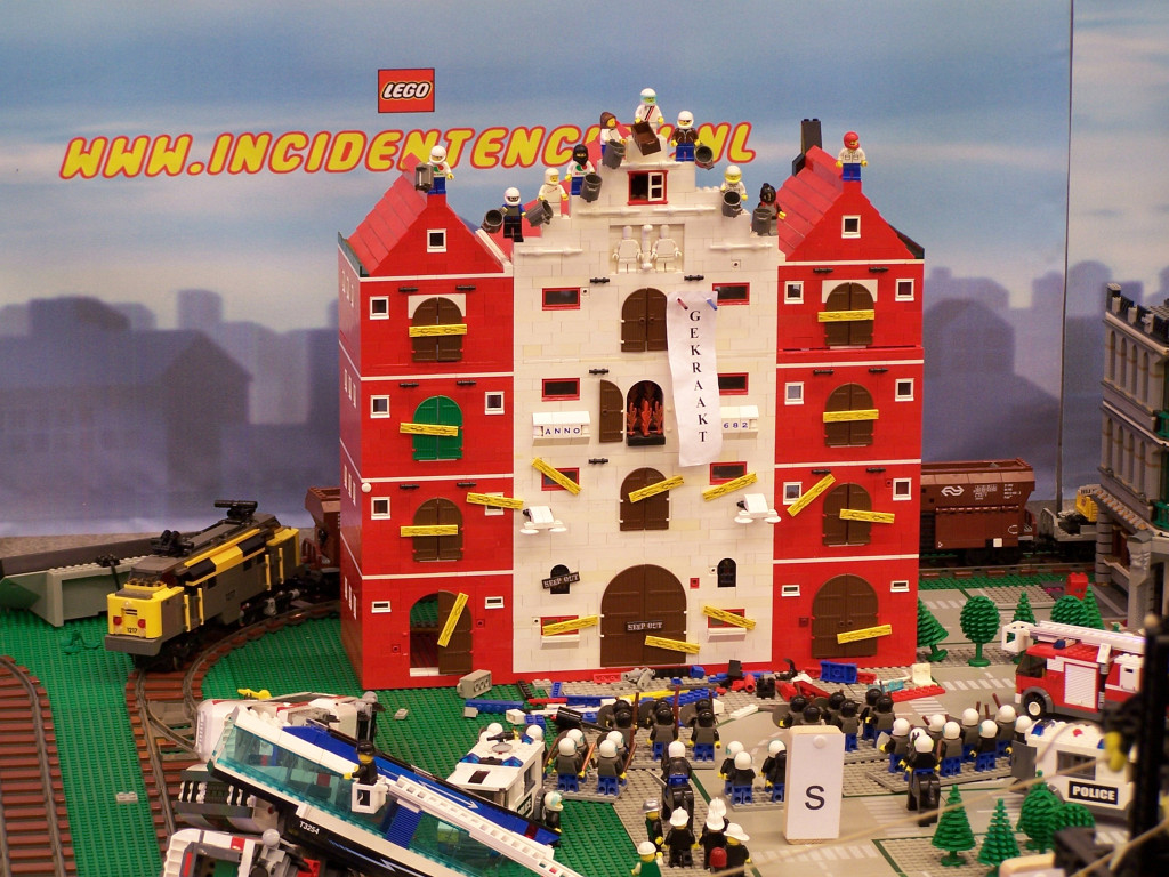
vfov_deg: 12.7
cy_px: 438
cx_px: 584
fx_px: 3951
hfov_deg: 16.8
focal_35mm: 117
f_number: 3.2
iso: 80
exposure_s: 1/3
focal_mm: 19.4
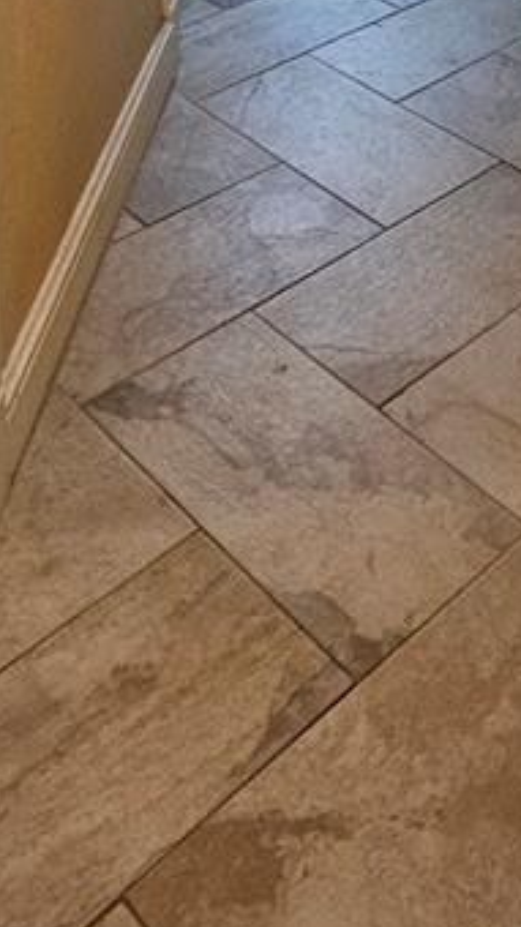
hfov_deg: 23.3
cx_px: 475
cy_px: -409
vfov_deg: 29.0
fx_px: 1229
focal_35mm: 50
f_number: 2.2
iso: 400
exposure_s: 1/40
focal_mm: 2.2
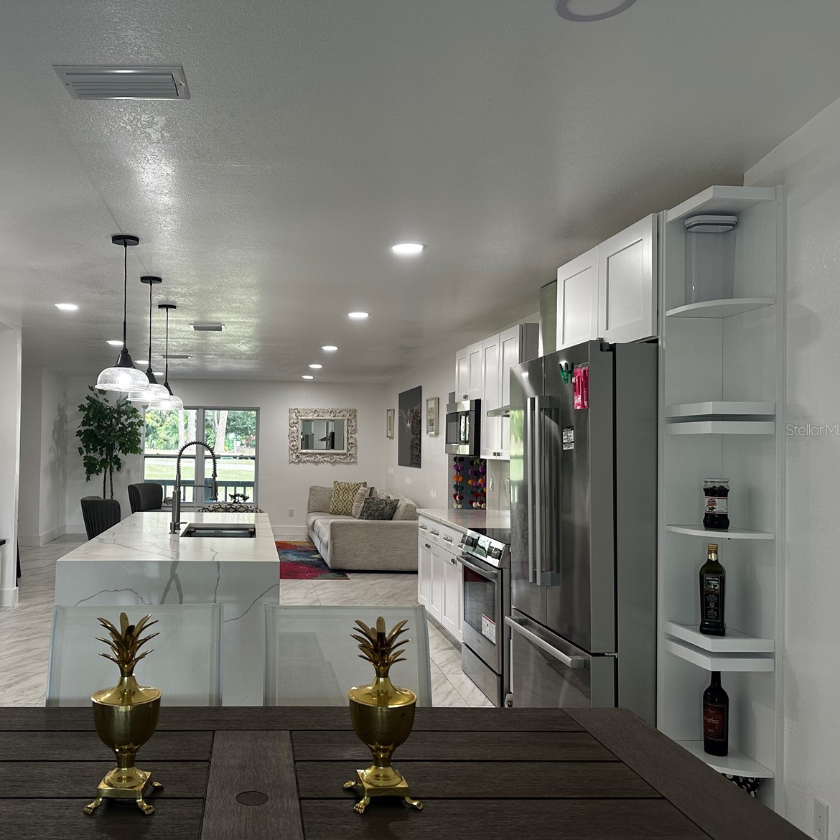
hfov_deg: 54.5
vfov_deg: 55.6
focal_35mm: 29
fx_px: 796
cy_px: 429
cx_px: 279
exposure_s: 1/120
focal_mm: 6.86
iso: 160
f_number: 1.78
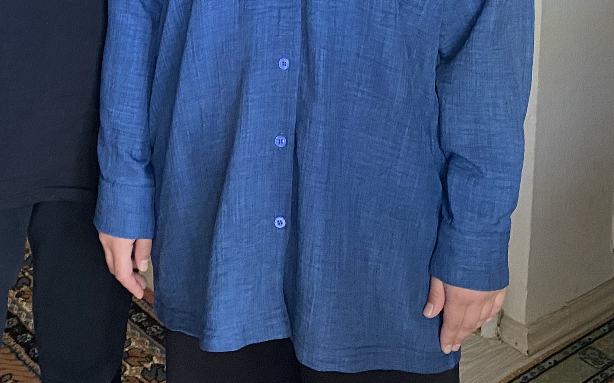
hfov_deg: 30.9
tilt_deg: -10.9
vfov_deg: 18.0
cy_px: -157
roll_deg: -0.4
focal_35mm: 66
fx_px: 1104
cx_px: 219
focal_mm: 4.25
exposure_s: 1/60
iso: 250
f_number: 1.8
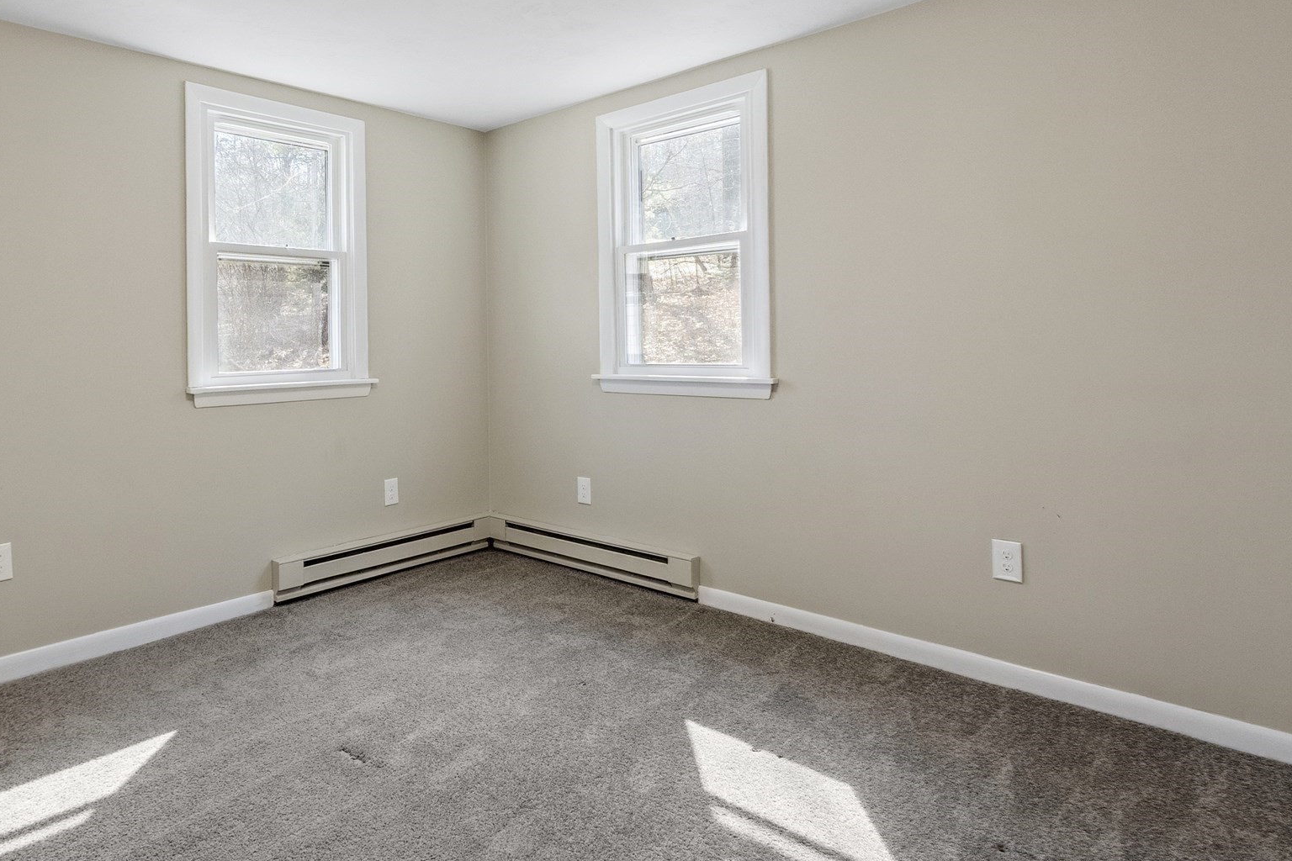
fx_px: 718
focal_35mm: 20
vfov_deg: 61.4
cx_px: 506
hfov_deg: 82.8
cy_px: 343
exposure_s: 1/10
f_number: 6.3
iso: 800
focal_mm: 10
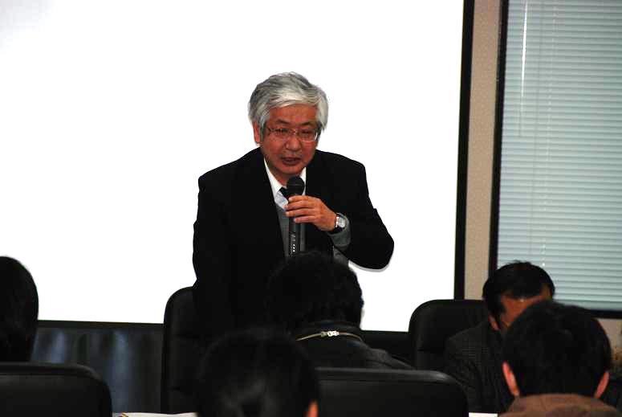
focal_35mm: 300
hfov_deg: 6.9
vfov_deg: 4.6
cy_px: 208
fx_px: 5190
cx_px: 311
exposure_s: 1/60
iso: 400
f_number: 5.6
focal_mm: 200
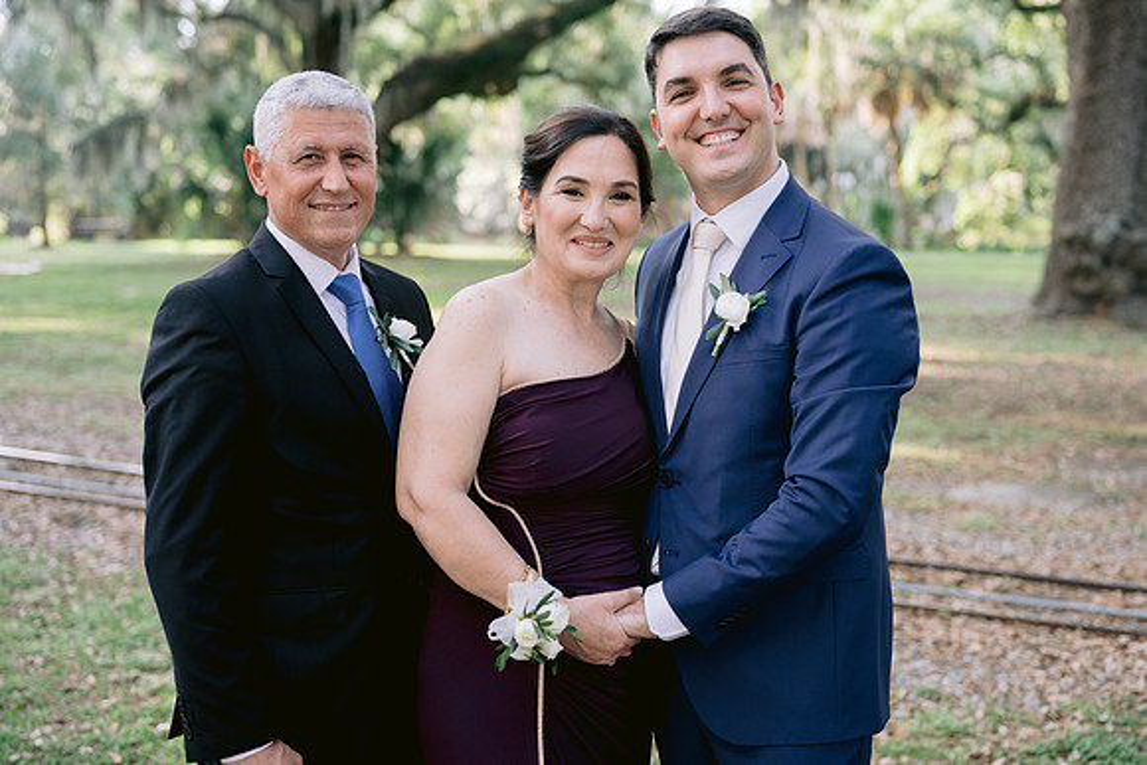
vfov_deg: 25.5
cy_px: 395
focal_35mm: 53
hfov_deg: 37.5
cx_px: 608
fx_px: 1691
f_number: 2.8
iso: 400
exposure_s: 1/320
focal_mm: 50
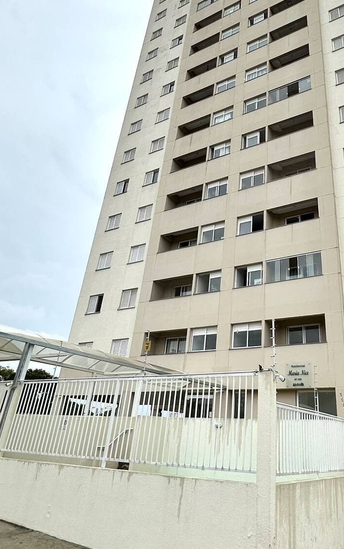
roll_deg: -4.5
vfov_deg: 67.7
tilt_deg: +28.4
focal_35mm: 27
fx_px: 405
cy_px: 219
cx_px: 241
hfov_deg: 45.0
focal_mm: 2.22
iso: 50
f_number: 2.2
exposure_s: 1/1642
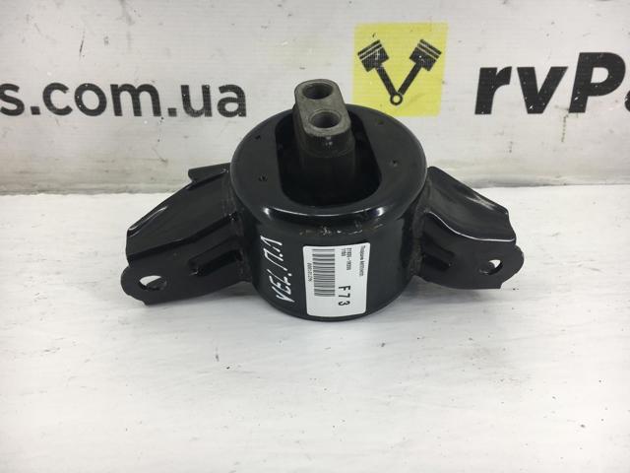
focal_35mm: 29
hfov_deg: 61.7
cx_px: 315
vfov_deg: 48.2
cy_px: 236
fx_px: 528
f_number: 2.2
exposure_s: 1/50
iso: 25
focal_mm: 4.15
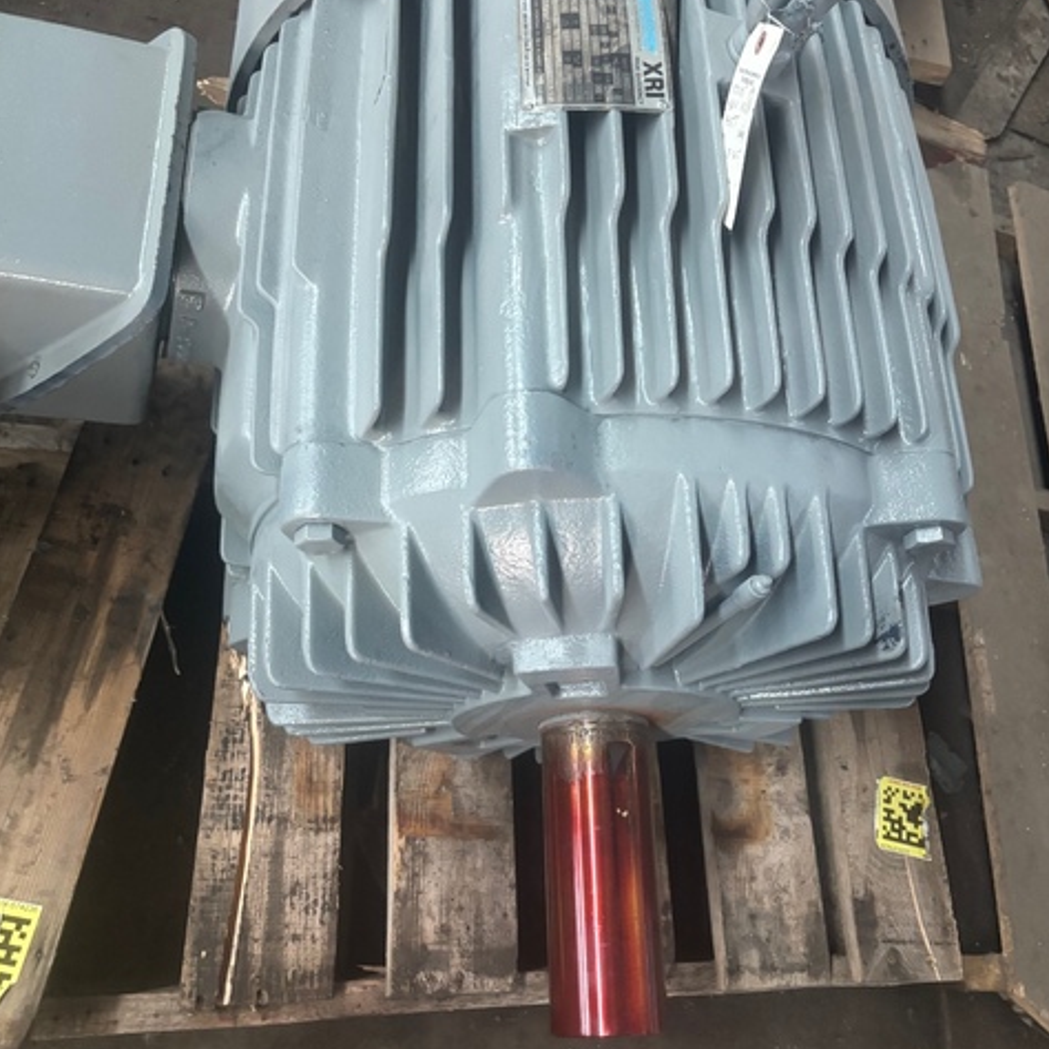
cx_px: 522
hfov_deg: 52.5
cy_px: 467
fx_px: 1063
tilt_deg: -57.5
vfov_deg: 52.4
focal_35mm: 31
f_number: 1.6
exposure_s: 1/60
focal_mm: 5.96
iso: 320
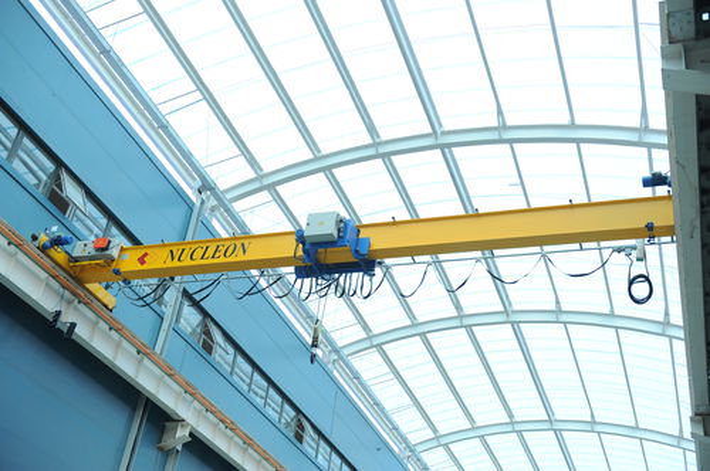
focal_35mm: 44
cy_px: 236
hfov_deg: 44.6
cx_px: 355
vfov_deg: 30.4
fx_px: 867
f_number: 3.5
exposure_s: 1/400
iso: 200
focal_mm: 44
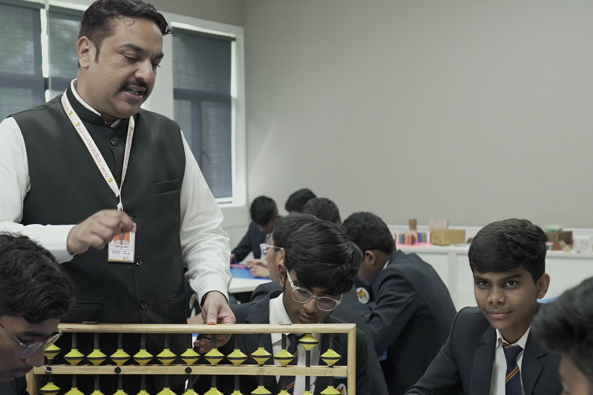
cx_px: 291
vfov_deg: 22.6
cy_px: 212
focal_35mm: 60
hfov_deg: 33.4
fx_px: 988
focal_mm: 24
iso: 1000
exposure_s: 1/100
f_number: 2.5
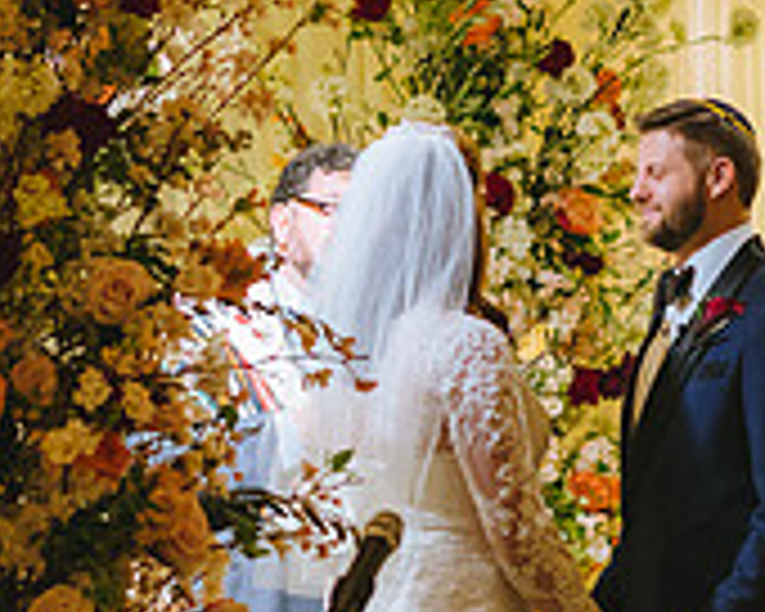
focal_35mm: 273
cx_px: 315
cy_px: 362
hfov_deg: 7.1
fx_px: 6181
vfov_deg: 5.7
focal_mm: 85
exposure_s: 1/200
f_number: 2.8
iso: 1600
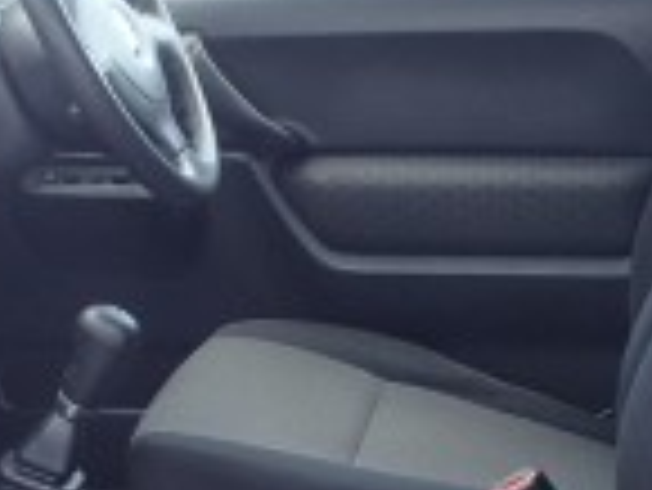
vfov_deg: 13.5
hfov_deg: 17.6
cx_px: 76
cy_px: 292
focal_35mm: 110
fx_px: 2074
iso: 100
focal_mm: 4.5
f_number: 2.8
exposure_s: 1/100
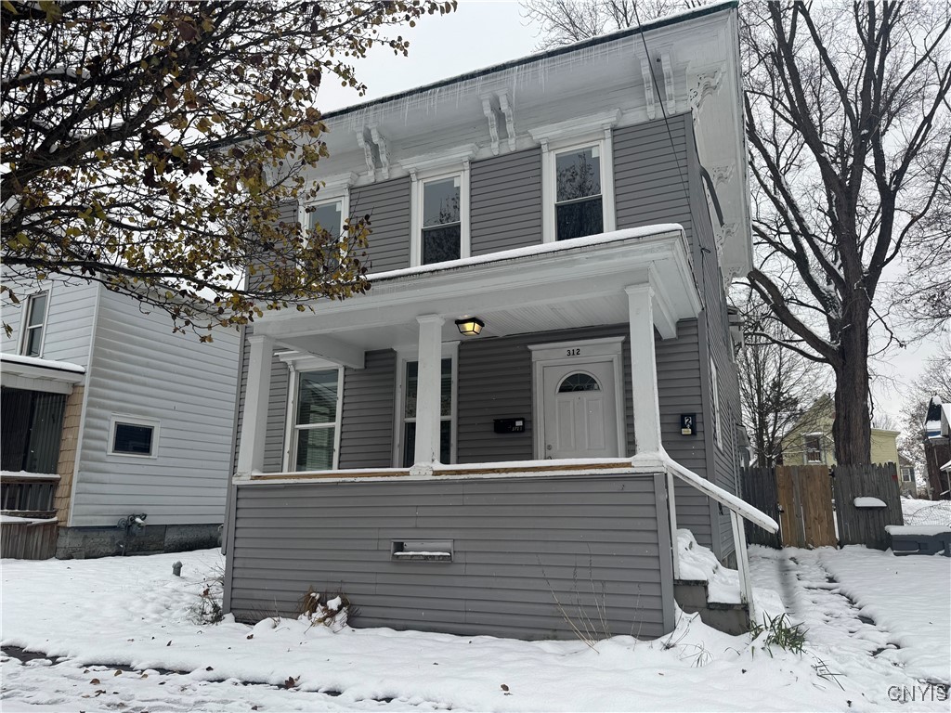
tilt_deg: +12.5
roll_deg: +0.1
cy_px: 356
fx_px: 659
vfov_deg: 56.8
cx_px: 476
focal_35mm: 24
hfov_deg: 71.6
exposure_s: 1/609
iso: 80
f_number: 1.78
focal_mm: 6.76
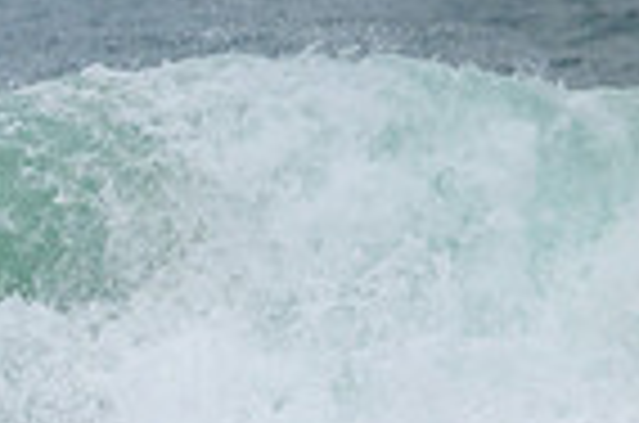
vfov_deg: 0.4
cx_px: -644
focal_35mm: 3279
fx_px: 58072
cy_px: 425
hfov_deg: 0.6
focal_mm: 800
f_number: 11
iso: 720
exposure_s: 1/2000
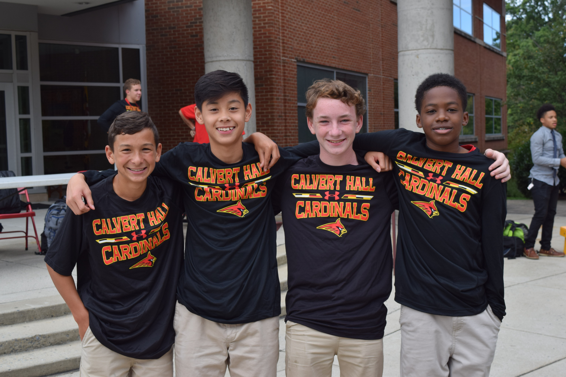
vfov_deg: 25.1
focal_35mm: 54
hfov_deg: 36.9
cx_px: 283
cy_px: 188
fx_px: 849
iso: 220
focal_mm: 36
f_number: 8
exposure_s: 1/250
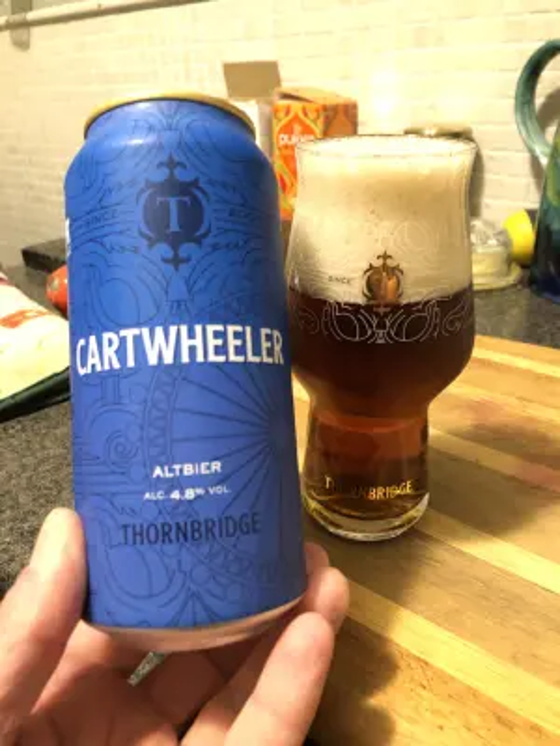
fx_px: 604
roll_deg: +2.7
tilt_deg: -25.0
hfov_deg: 49.7
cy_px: 373
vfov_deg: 63.4
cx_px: 280
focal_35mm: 28
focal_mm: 3.99
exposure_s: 1/6
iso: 100
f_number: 1.8
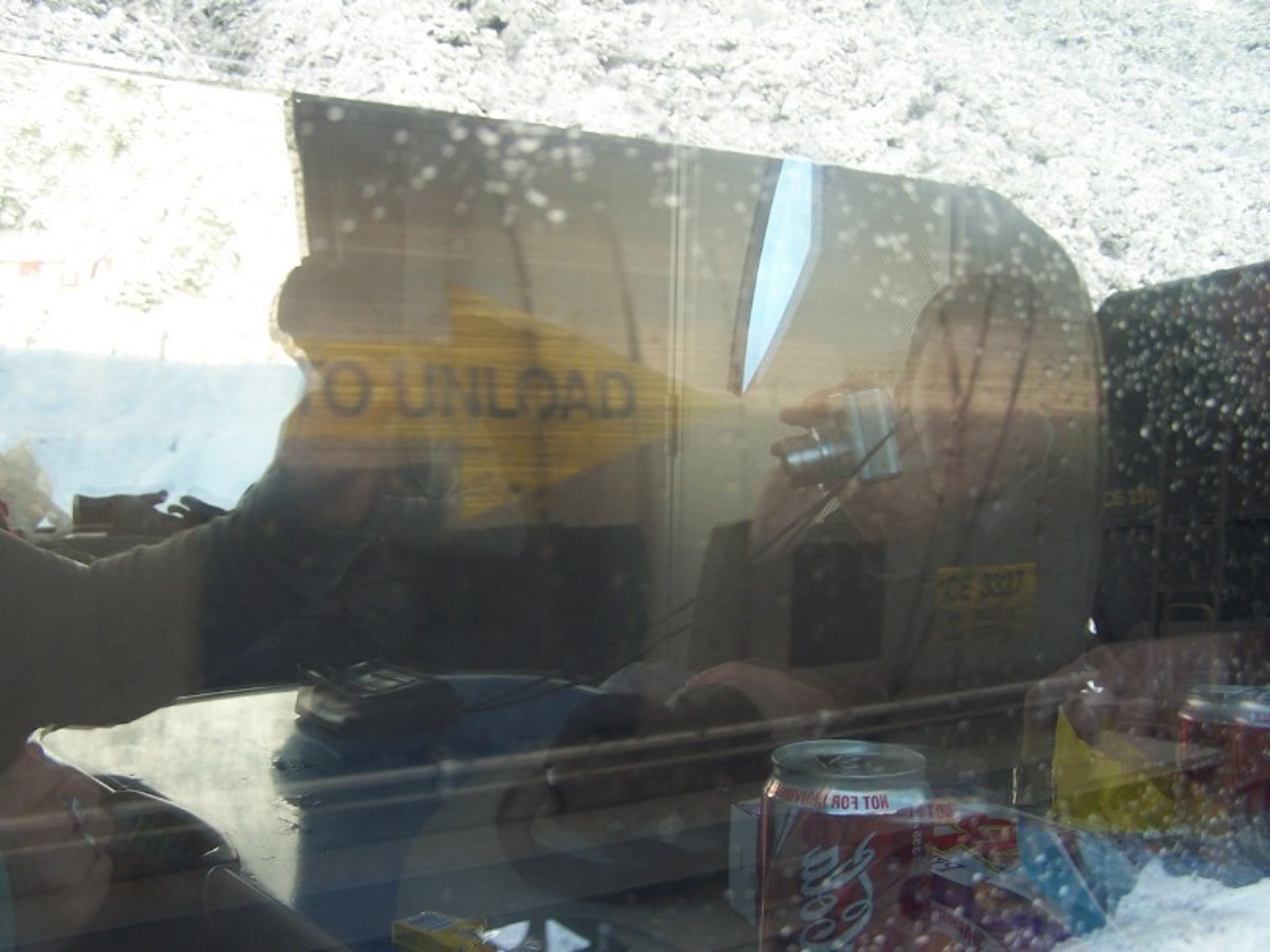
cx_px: 635
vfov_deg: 37.7
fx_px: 1394
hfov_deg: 49.0
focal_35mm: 38
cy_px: 476
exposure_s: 1/90
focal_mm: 6.3
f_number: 2.8
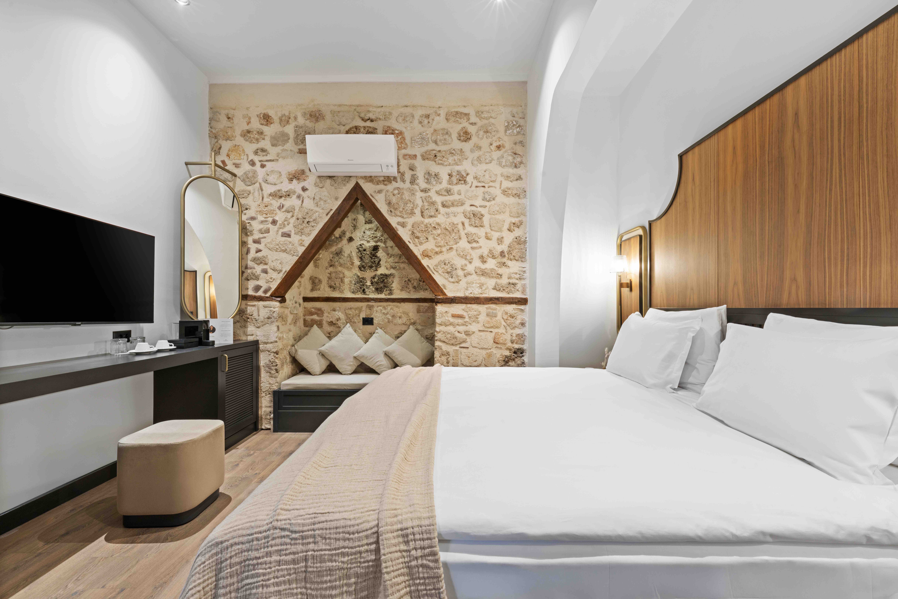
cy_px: 300
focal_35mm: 14
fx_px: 349
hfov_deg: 104.3
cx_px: 449
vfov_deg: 81.2
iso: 200
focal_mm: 14
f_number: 14
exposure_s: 5
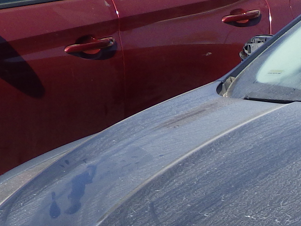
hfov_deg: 15.8
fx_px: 1026
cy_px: 294
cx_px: 402
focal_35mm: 118
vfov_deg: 12.2
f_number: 4.2
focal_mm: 5
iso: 125
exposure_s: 1/640
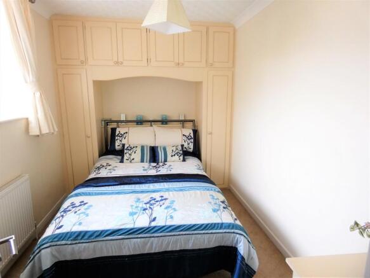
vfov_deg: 66.0
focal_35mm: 20
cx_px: 185
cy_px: 139
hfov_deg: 81.8
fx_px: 214
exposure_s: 1/60
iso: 400
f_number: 2.8
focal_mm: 3.6
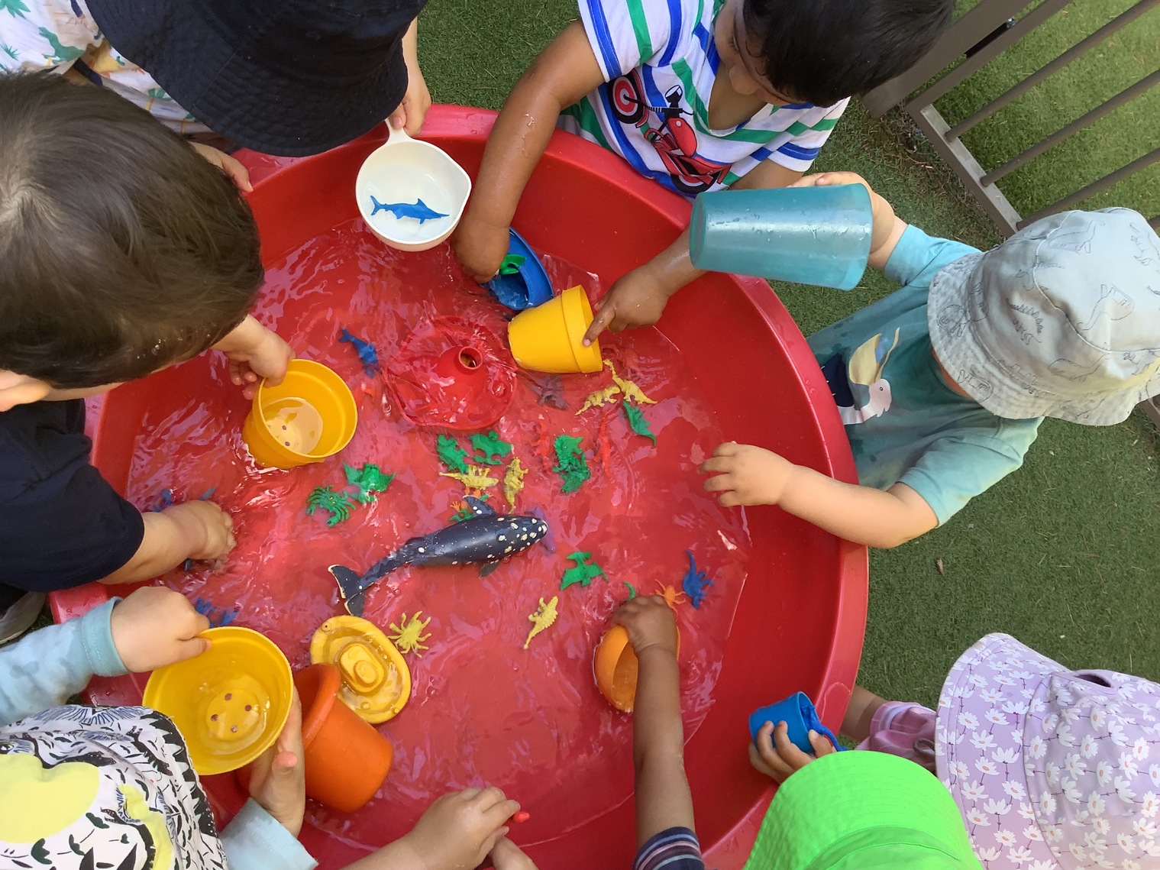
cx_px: 580
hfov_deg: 58.4
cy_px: 435
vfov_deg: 45.4
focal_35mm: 31
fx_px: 1039
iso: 50
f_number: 2.4
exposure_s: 1/100
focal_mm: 3.3
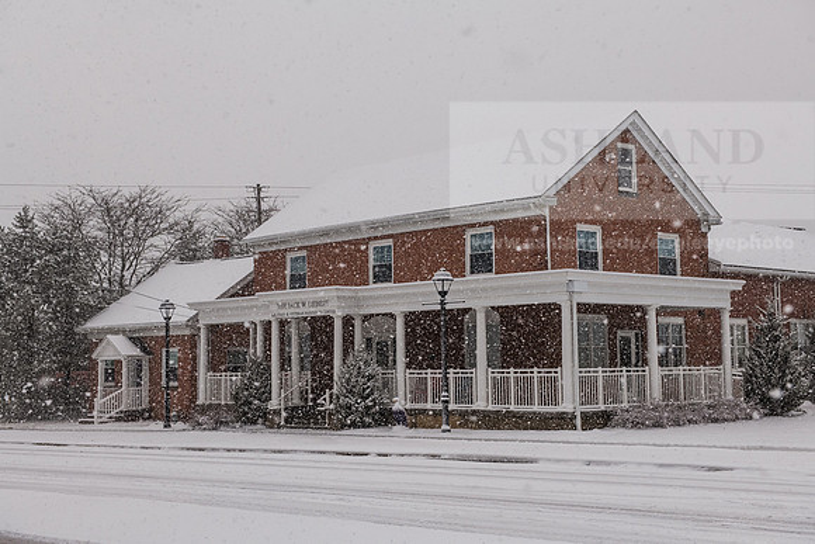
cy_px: 272
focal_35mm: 56
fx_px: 1268
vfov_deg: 24.2
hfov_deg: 35.6
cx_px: 408
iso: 640
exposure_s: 1/800
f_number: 8
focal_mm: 56
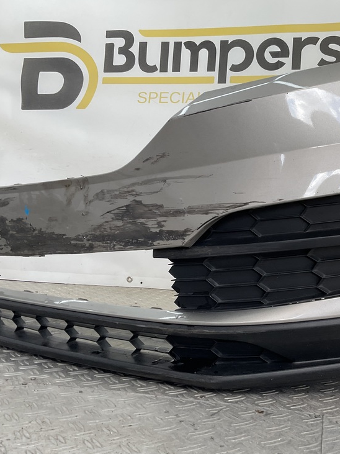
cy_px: 230
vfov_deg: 46.8
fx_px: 524
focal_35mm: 40
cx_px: 232
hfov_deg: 35.5
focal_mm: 3
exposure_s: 1/123
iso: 16
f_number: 1.8
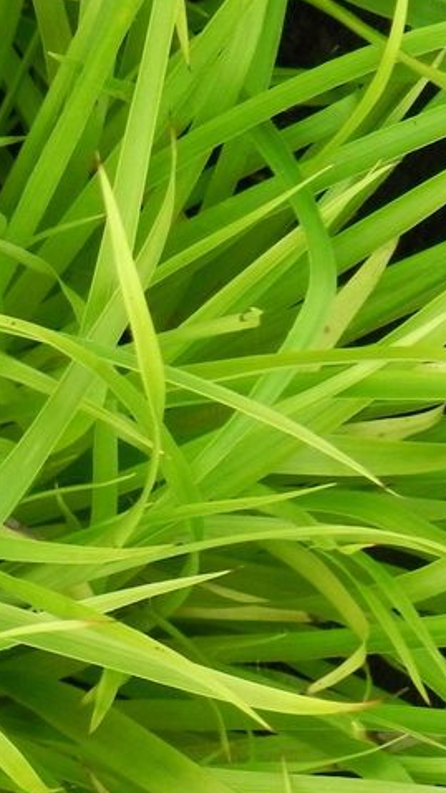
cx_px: -410
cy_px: 355
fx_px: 4855
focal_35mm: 231
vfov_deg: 9.3
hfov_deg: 5.2
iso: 160
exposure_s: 1/125
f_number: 4.5
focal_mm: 16.9
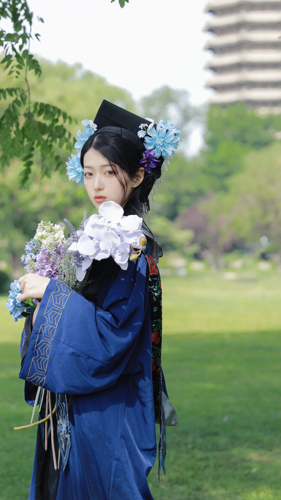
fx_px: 1589
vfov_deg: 17.8
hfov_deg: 10.1
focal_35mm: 120
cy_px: 173
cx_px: 94
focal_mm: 70
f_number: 2.8
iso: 100
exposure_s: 1/500
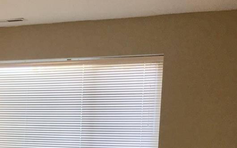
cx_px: -80
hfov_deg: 21.3
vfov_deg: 14.5
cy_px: 177
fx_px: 562
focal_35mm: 87
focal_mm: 4.15
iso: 32
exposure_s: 1/30
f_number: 2.2
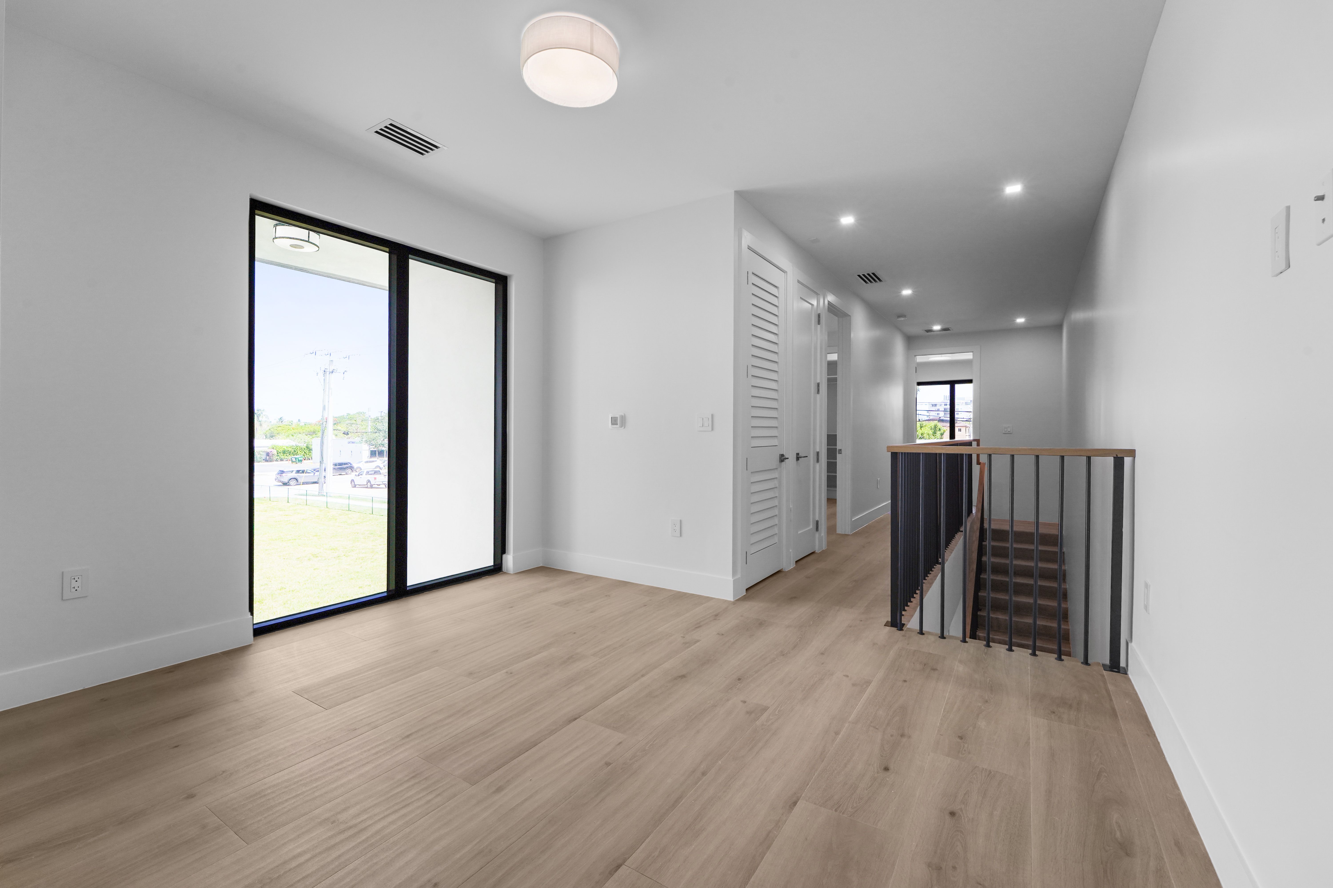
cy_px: 444
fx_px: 518
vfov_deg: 81.2
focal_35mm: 14
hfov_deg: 104.3
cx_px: 666
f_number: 14
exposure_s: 1/40
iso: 200
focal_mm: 14
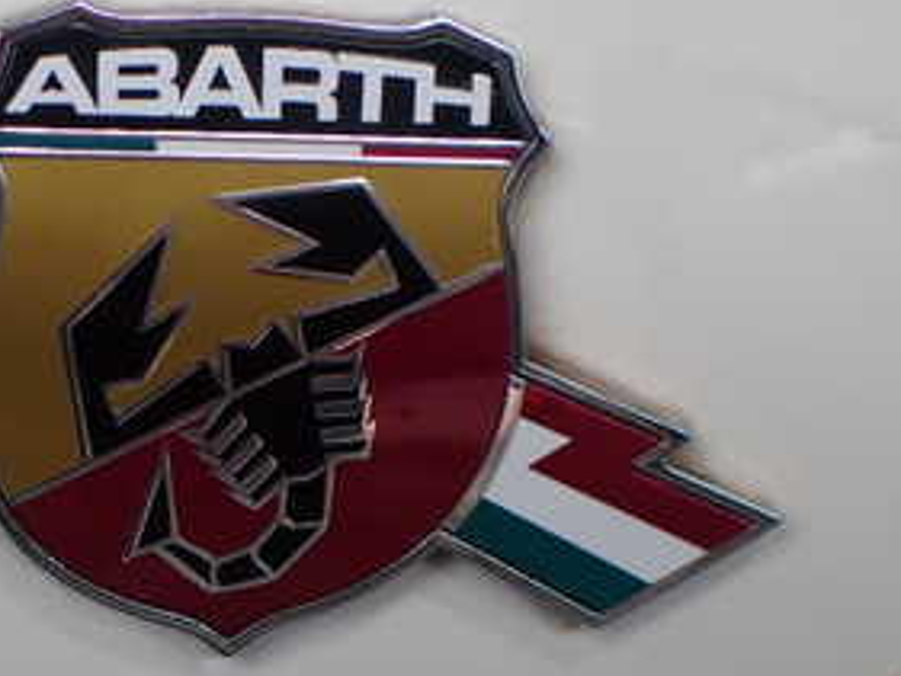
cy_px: 561
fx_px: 1667
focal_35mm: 64
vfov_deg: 22.6
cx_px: 131
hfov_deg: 29.3
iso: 100
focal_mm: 5.4
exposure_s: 1/125
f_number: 2.3
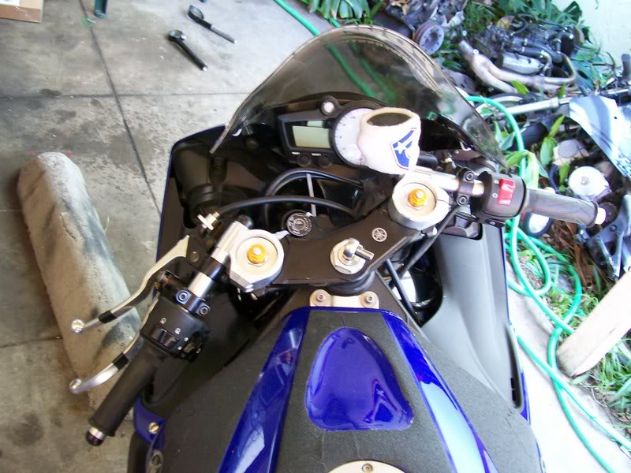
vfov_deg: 39.7
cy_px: 236
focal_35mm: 36
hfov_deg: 51.4
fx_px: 656
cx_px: 316
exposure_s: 1/15.5
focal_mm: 6
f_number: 2.7
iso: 160
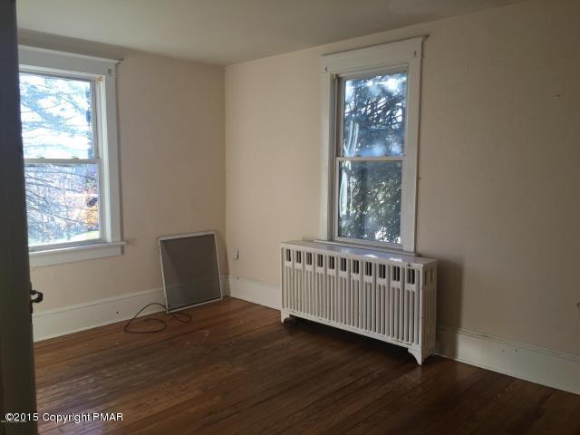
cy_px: 218
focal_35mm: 29
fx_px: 486
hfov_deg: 61.7
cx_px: 290
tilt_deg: -6.0
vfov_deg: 48.2
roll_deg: -0.6
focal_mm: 4.15
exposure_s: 1/120
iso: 40
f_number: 2.2
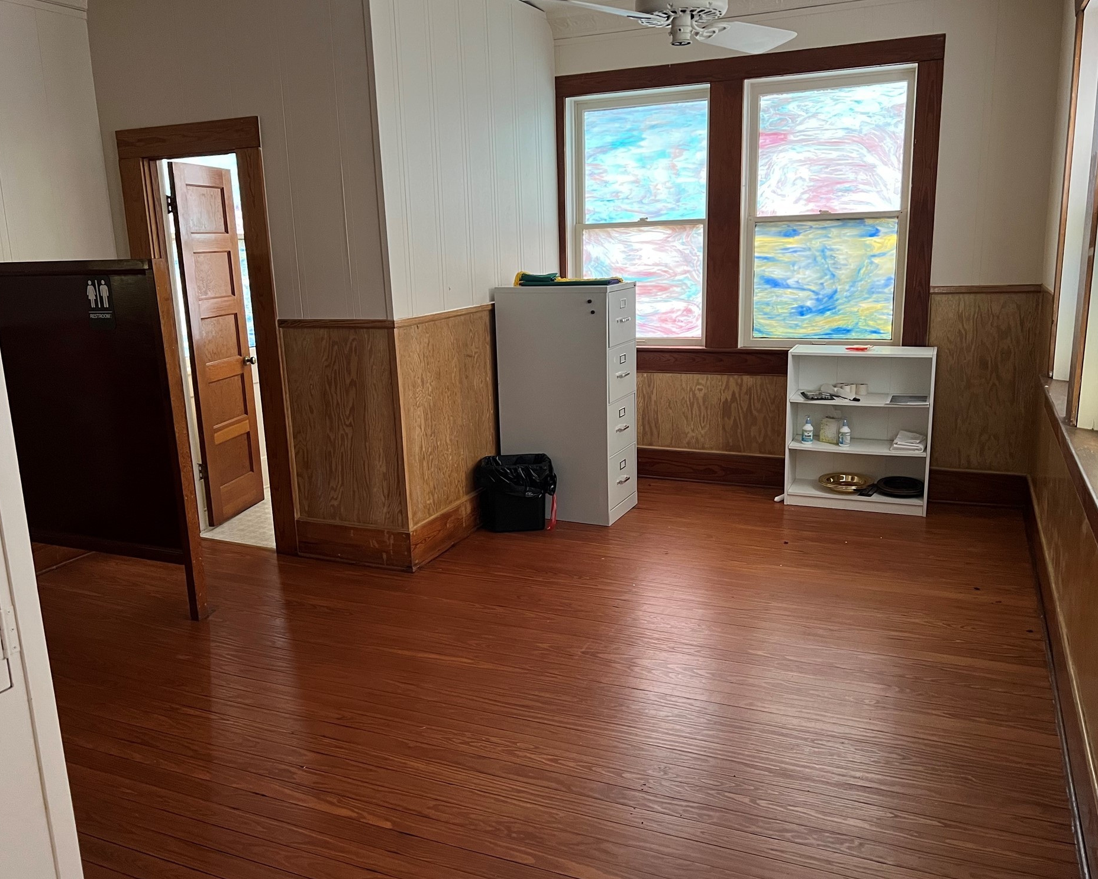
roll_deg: +2.8
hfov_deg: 62.2
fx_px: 910
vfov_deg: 51.5
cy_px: 434
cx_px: 534
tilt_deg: -11.9
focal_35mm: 28
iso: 500
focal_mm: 5.7
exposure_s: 1/60
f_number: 1.5
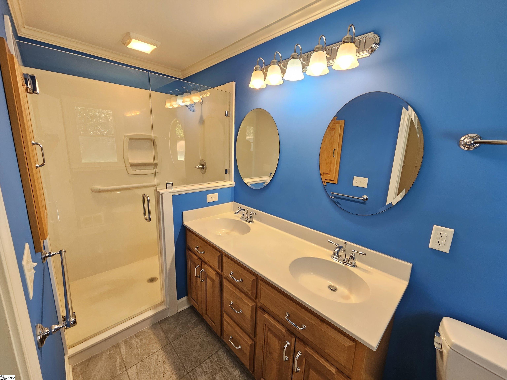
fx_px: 190
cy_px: 190
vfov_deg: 89.9
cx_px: 254
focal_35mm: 13
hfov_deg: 106.2
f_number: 2.2
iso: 125
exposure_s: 1/60
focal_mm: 2.2
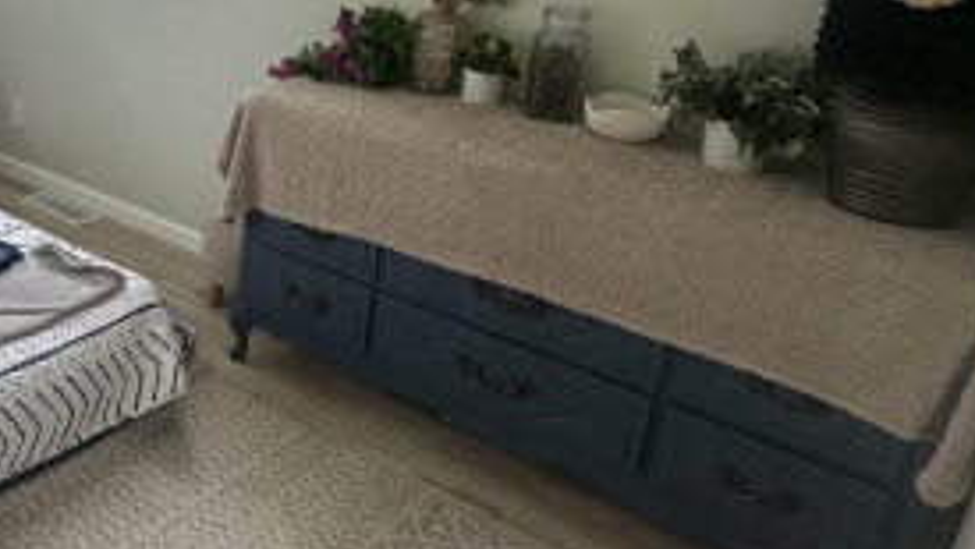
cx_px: -12
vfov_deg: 31.0
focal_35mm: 37
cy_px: 89
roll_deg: -0.4
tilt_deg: -16.0
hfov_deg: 45.2
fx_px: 957
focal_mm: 2.22
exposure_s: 1/99
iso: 80
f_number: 2.2
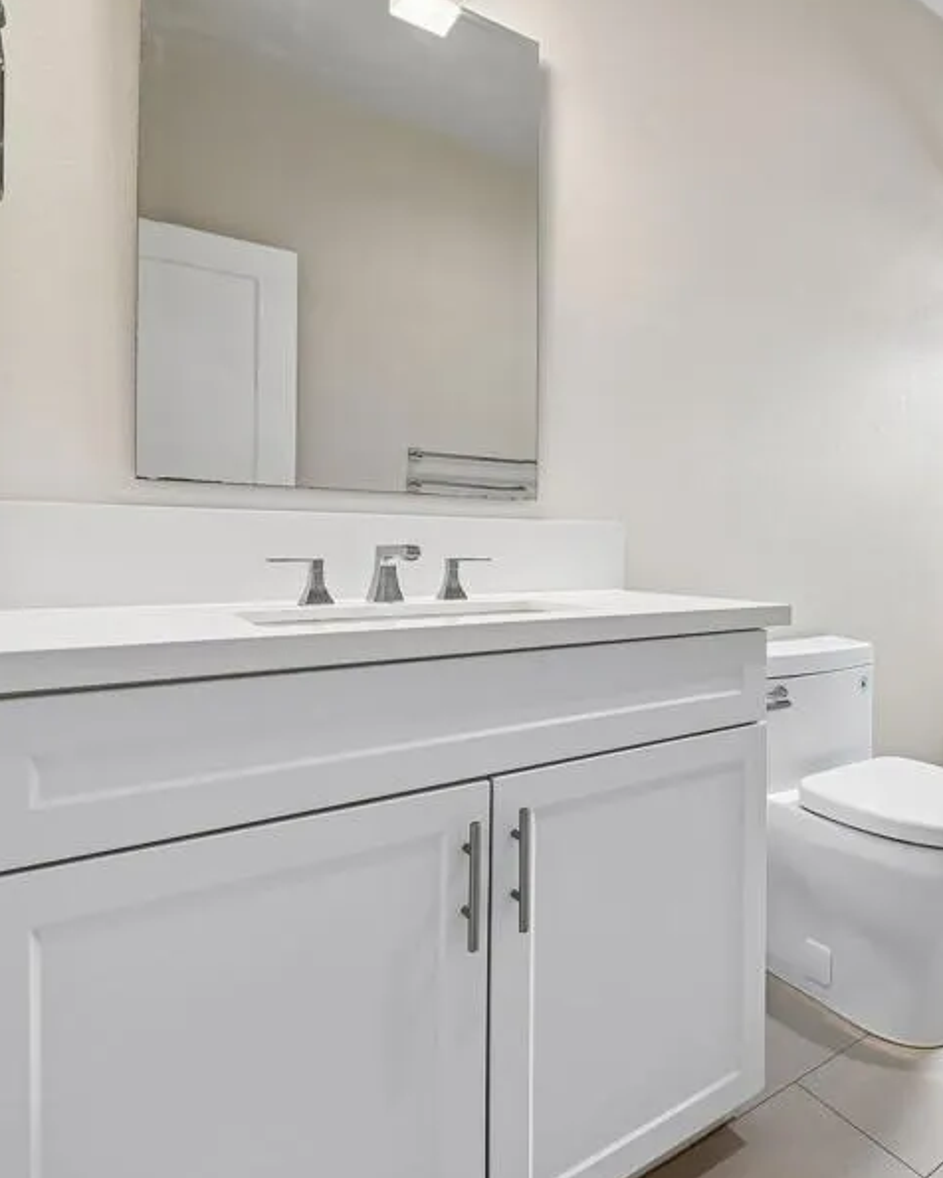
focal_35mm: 21
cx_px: 788
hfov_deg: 59.0
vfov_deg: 77.6
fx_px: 733
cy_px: 564
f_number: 8
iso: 250
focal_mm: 13
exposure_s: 1/13
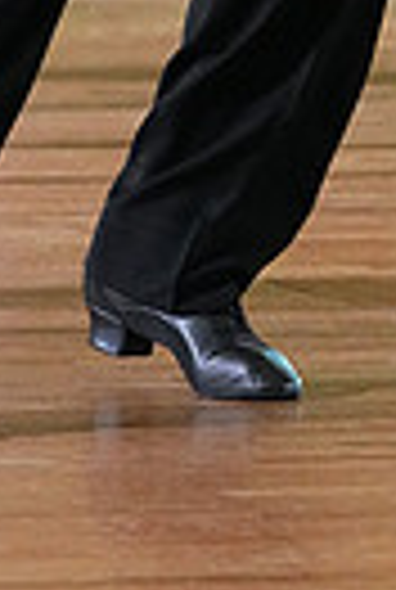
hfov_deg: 2.2
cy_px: -585
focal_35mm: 623
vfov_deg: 3.3
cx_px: -101
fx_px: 10225
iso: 8000
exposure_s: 1/400
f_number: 4.5
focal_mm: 141
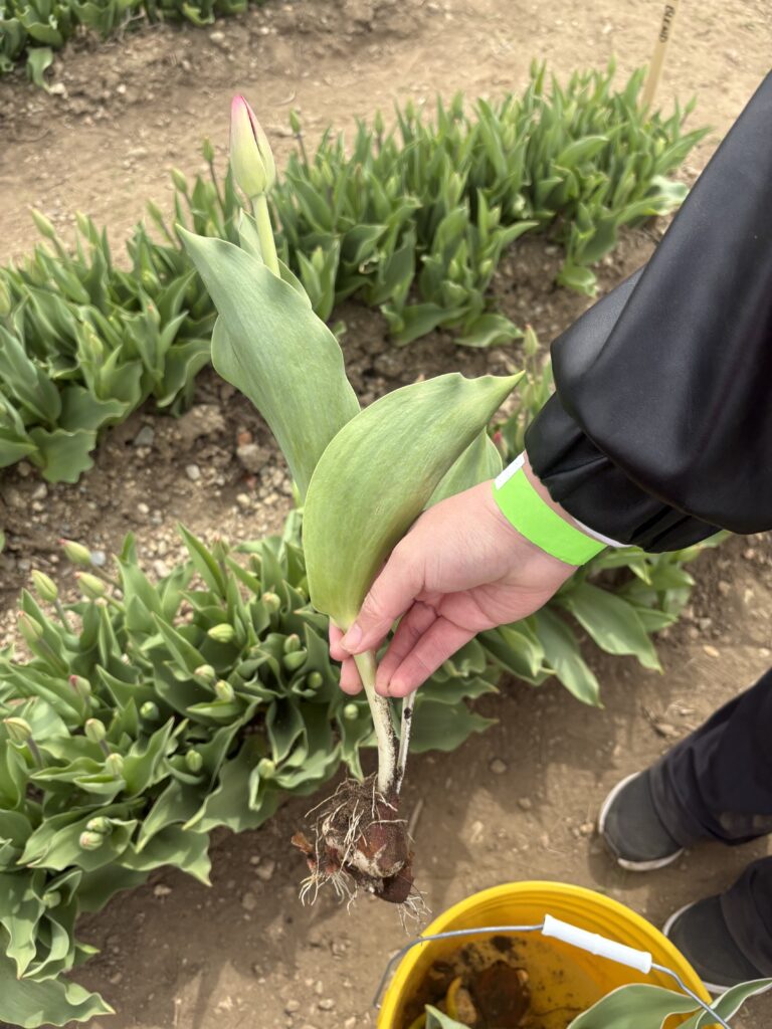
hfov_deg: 53.1
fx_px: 773
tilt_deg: -55.9
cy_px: 514
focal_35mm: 26
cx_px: 386
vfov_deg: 67.3
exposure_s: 1/1117
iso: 50
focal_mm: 5.96
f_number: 1.6
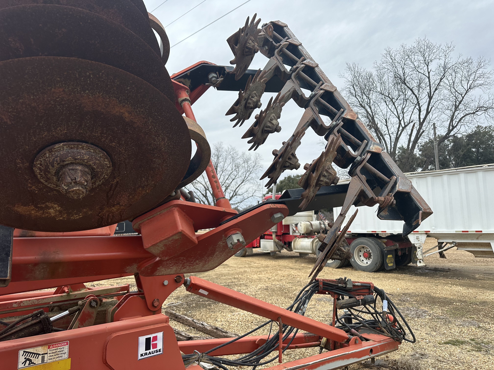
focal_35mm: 24
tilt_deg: +5.8
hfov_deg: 71.6
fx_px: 343
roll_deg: +1.1
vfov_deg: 56.8
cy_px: 185
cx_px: 247
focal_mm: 6.86
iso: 80
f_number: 1.78
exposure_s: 1/1812
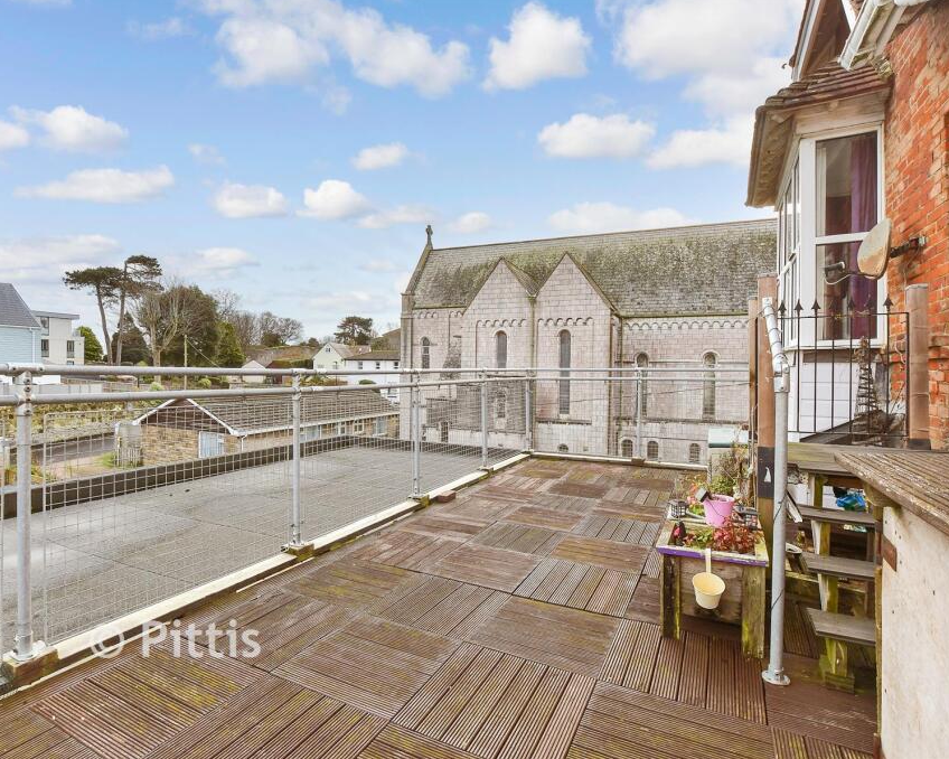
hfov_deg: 89.6
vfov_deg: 77.0
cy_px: 378
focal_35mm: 17
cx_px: 461
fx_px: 477
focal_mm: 10
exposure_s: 1/30
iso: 160
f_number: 8
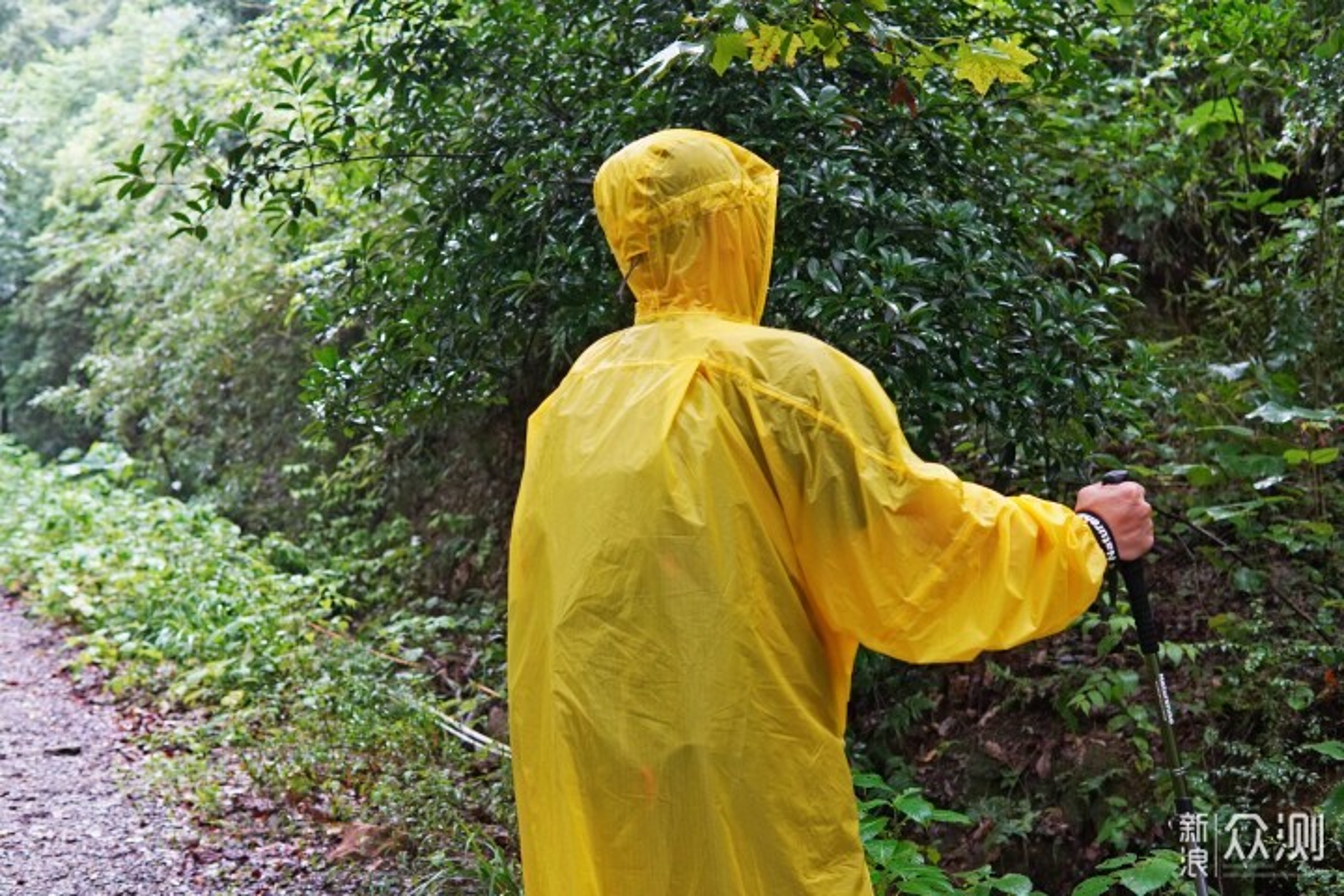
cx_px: 672
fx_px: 1680
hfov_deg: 43.6
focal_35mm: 45
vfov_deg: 29.9
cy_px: 448
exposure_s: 1/160
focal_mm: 30
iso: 1600
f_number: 3.5
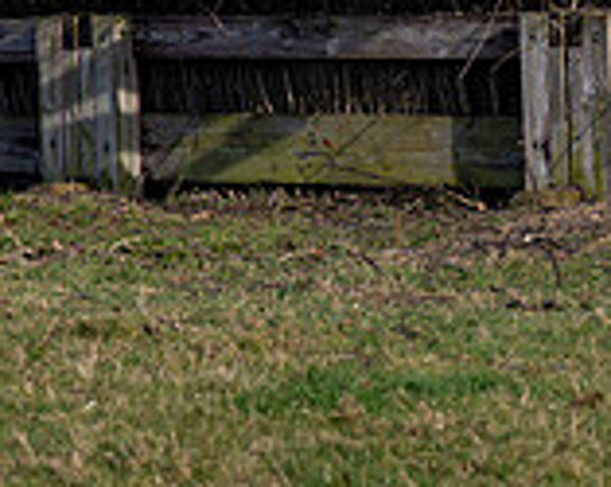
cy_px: -148
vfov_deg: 4.1
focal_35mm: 376
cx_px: 229
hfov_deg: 5.2
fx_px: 6787
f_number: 4
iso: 160
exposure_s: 1/2500
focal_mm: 81
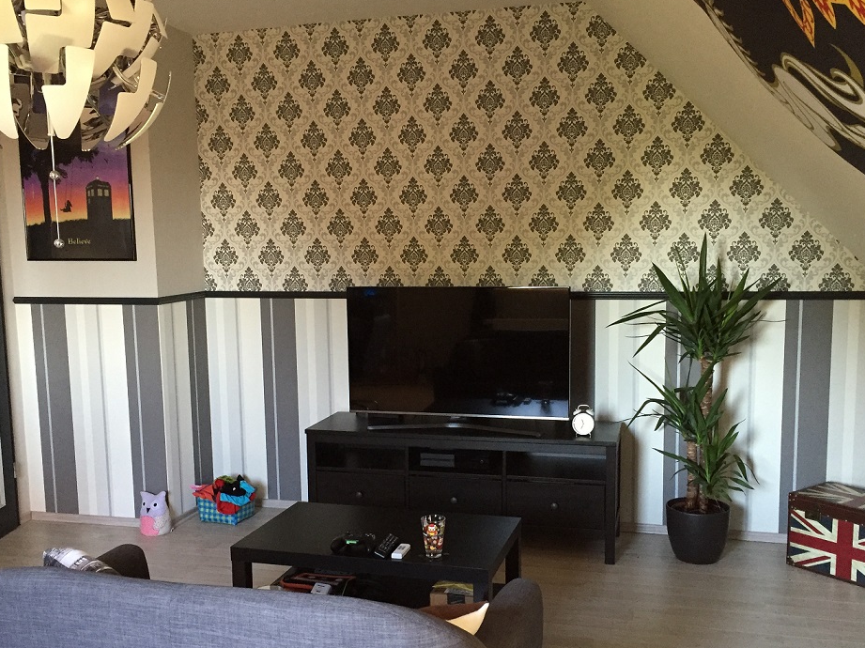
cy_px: 366
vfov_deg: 39.6
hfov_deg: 51.4
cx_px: 423
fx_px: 899
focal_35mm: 36
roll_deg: +1.2
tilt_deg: -7.7
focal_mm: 4.15
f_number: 2.2
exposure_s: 1/33
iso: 250
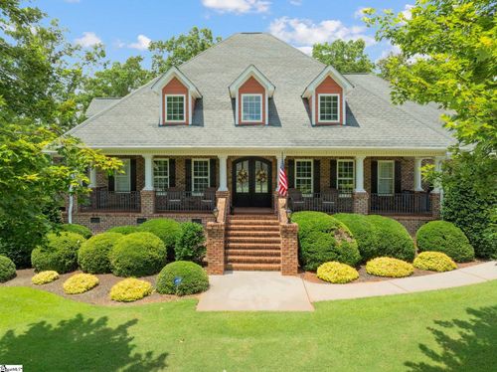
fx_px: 344
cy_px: 186
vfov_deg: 56.7
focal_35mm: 24
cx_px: 248
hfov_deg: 71.6
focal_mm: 12.29
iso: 100
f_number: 4.5
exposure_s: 1/60
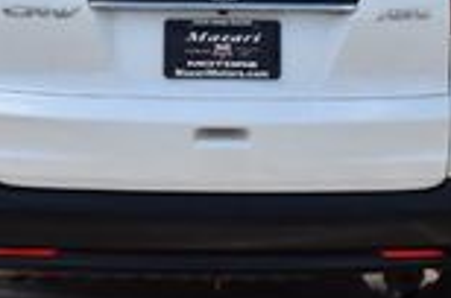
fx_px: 2264
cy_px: -117
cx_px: 278
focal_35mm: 181
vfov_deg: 7.4
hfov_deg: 11.4
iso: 400
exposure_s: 1/500
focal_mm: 29
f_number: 11
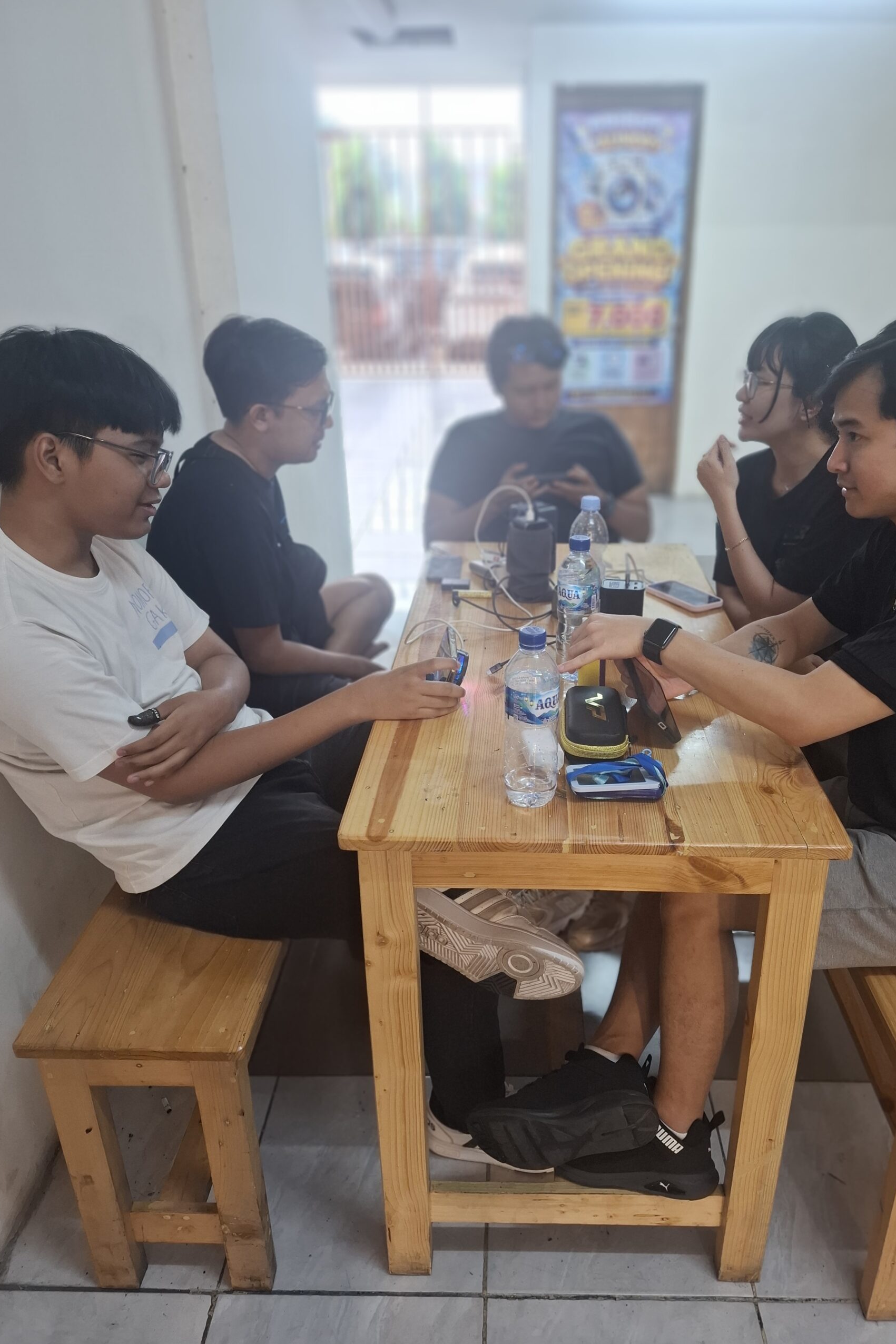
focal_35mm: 24
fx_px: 896
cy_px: 671
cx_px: 493
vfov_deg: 73.7
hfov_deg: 53.0
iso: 250
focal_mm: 5.54
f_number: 1.8
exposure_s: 1/50
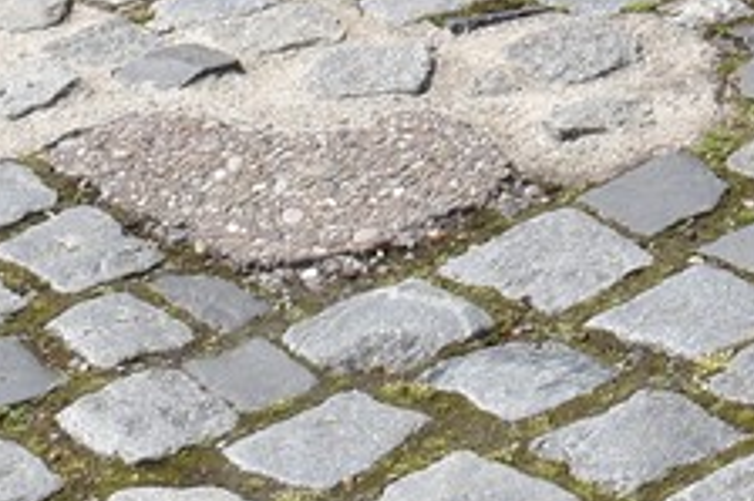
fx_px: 5002
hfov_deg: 8.3
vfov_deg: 5.3
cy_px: -1234
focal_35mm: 239
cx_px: 1289
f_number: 8
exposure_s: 1/250
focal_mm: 22
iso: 100
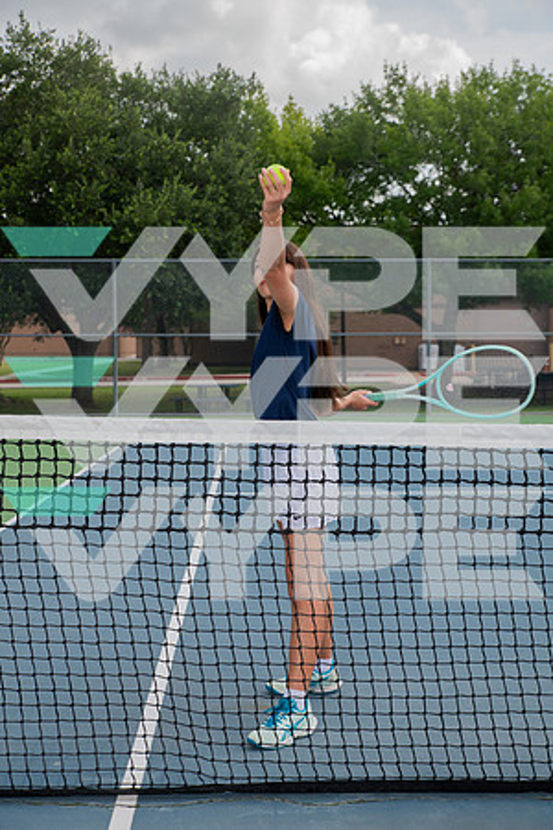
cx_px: 276
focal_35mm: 48
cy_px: 415
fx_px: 1106
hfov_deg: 28.1
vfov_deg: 41.1
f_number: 5.6
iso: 100
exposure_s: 1/400
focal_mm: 48
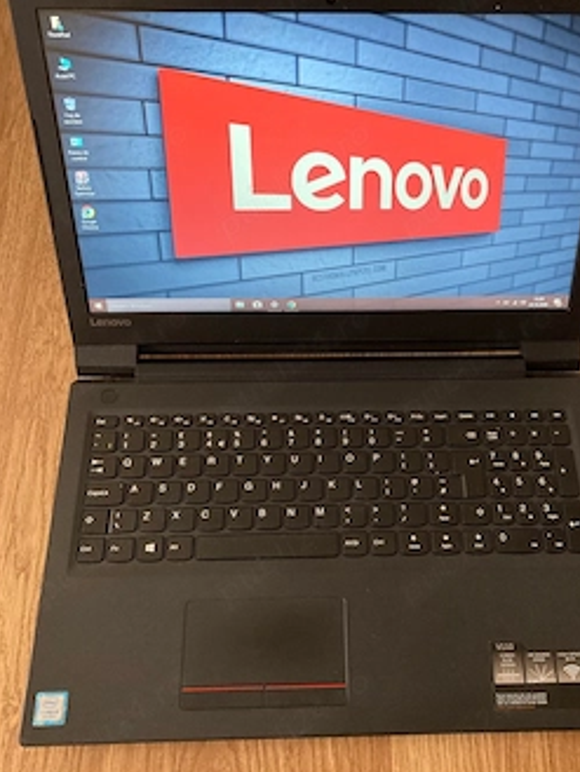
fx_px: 759
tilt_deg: -62.5
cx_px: 340
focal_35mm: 34
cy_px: 392
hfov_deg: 41.7
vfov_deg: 53.9
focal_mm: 3.99
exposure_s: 1/40
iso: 320
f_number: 1.8
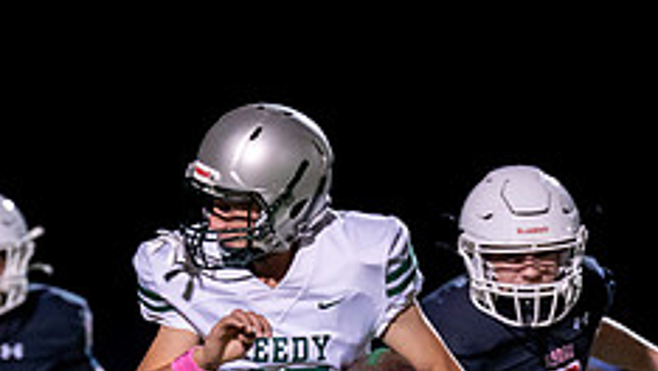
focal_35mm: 751
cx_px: 236
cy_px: 410
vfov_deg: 1.6
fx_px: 13112
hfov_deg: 2.9
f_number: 2.8
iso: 2000
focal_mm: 200
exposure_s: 1/1000
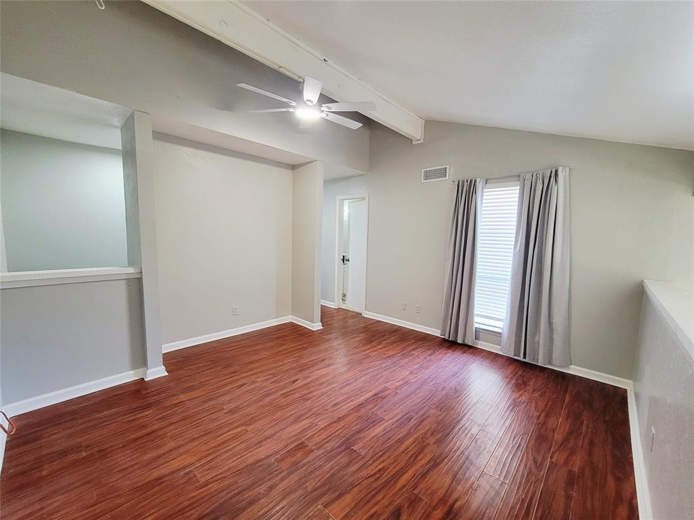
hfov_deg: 106.2
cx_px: 347
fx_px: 261
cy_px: 260
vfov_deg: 89.9
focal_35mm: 13
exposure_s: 1/60.2
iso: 320
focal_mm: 2.2
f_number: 2.2
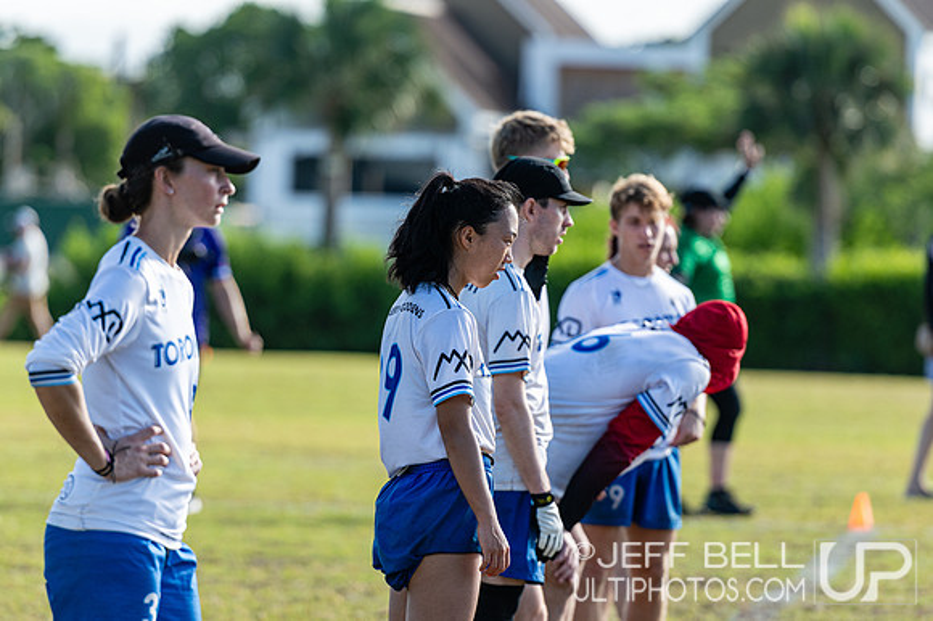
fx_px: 7770
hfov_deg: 6.9
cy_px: 310
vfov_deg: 4.6
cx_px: 466
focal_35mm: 300
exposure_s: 1/1250
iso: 140
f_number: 3.2
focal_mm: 200
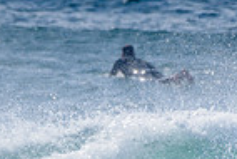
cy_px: 231
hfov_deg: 0.8
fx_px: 16449
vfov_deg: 0.6
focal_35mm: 2496
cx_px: -60
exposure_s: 1/2000
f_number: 5.6
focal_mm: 500
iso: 100
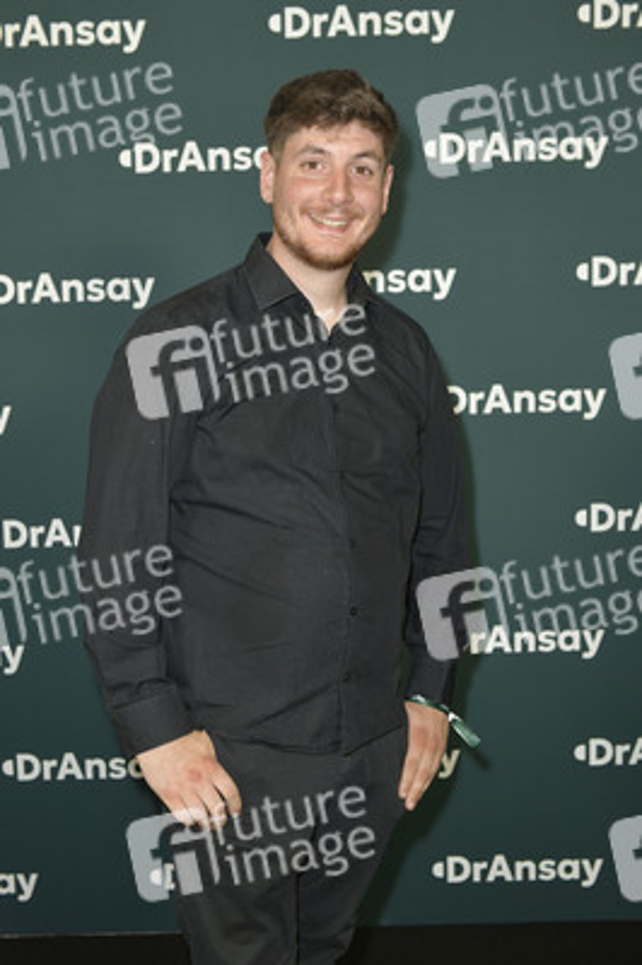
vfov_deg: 46.4
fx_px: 1125
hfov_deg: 31.8
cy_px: 482
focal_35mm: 42
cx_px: 321
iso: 1250
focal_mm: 42
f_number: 6.3
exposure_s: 1/250
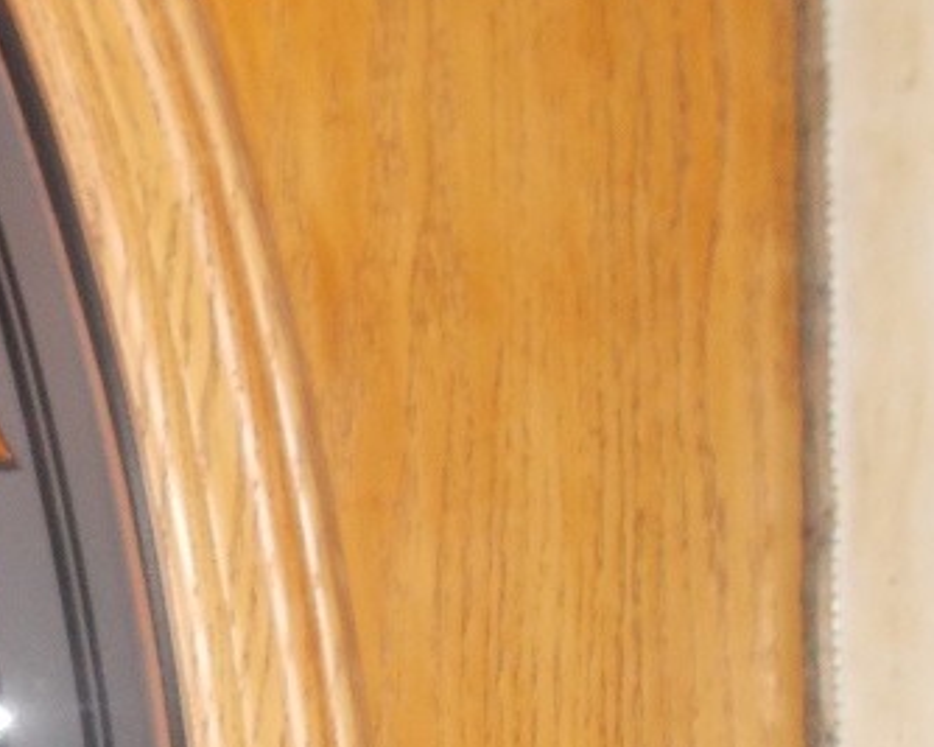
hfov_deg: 23.0
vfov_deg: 19.7
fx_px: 2128
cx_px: -143
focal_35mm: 77
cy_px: 578
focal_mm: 4.6
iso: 200
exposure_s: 1/25
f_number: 3.2
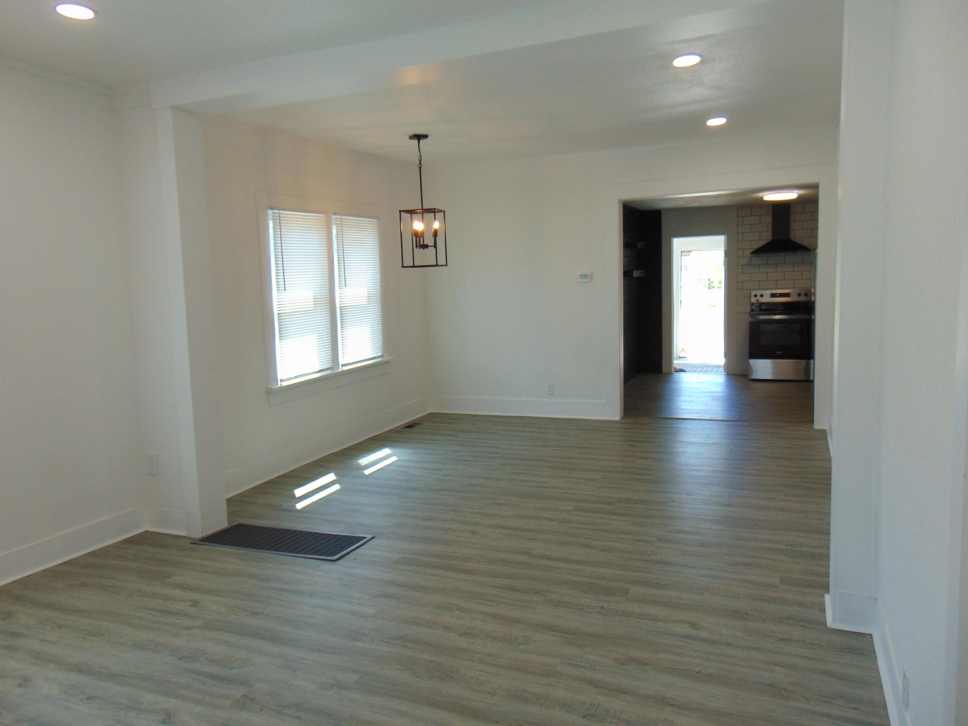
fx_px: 699
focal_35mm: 25
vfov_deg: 54.9
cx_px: 484
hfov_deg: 69.4
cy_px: 363
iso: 80
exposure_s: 1/50
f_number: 3
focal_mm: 4.5
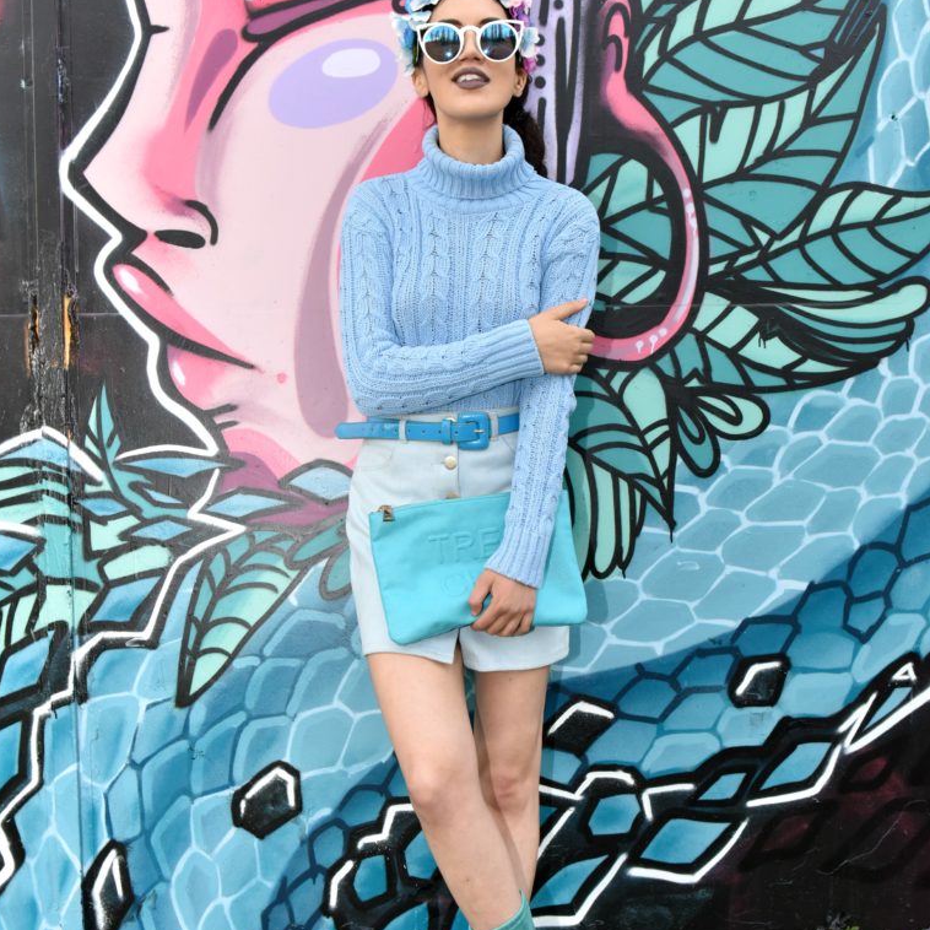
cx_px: 460
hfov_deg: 41.9
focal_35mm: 40
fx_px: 1216
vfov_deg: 41.8
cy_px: 534
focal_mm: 31
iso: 1000
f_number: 4.5
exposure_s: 1/500
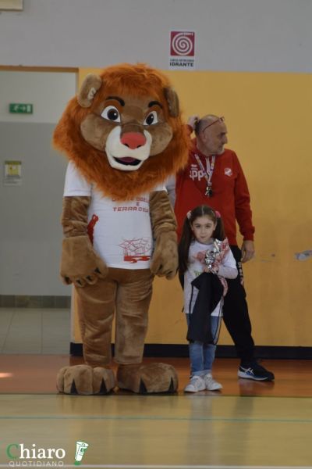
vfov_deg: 18.9
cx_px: 156
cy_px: 234
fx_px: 1404
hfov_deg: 12.7
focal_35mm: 108
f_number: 2.8
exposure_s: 1/200
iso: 320
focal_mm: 72
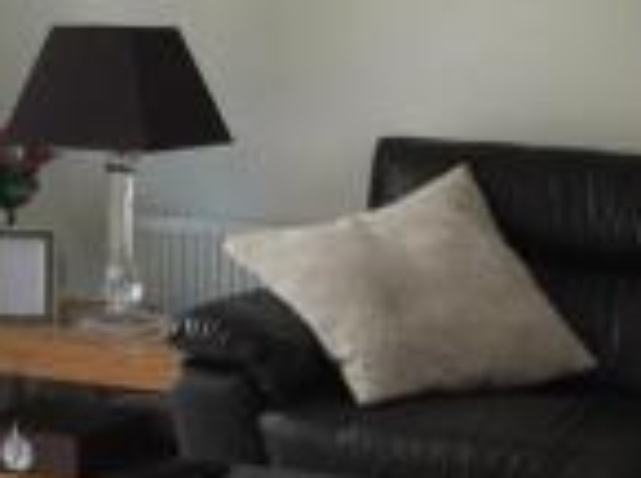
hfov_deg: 16.7
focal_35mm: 117
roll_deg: -0.5
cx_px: 564
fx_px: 2161
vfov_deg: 12.5
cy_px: 467
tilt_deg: -14.4
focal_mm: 4.15
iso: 40
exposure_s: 1/120
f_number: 2.2
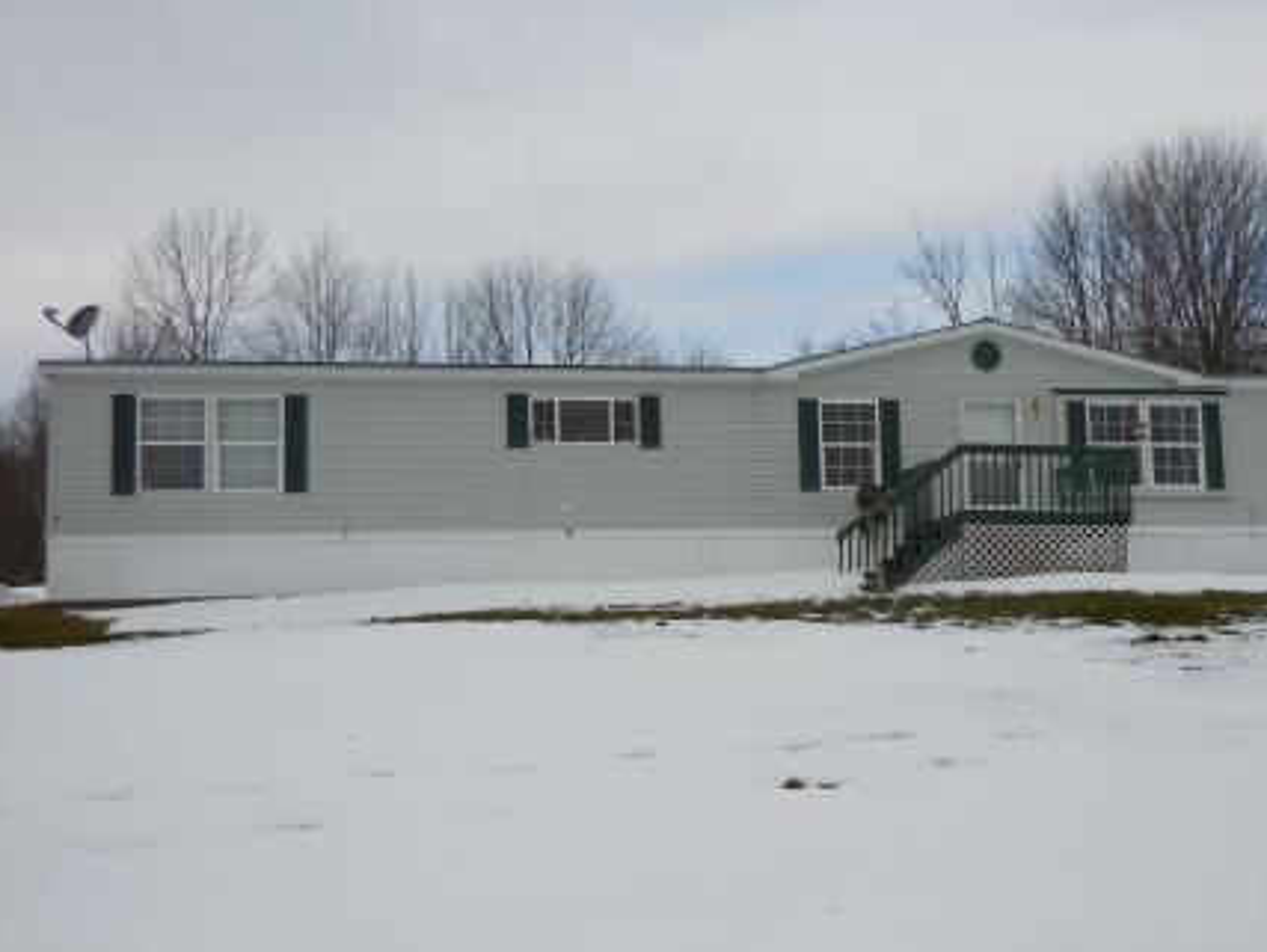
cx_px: 733
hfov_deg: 48.8
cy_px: 520
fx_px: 1392
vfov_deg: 37.7
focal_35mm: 38
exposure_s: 1/1600
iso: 125
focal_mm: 5
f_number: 3.5
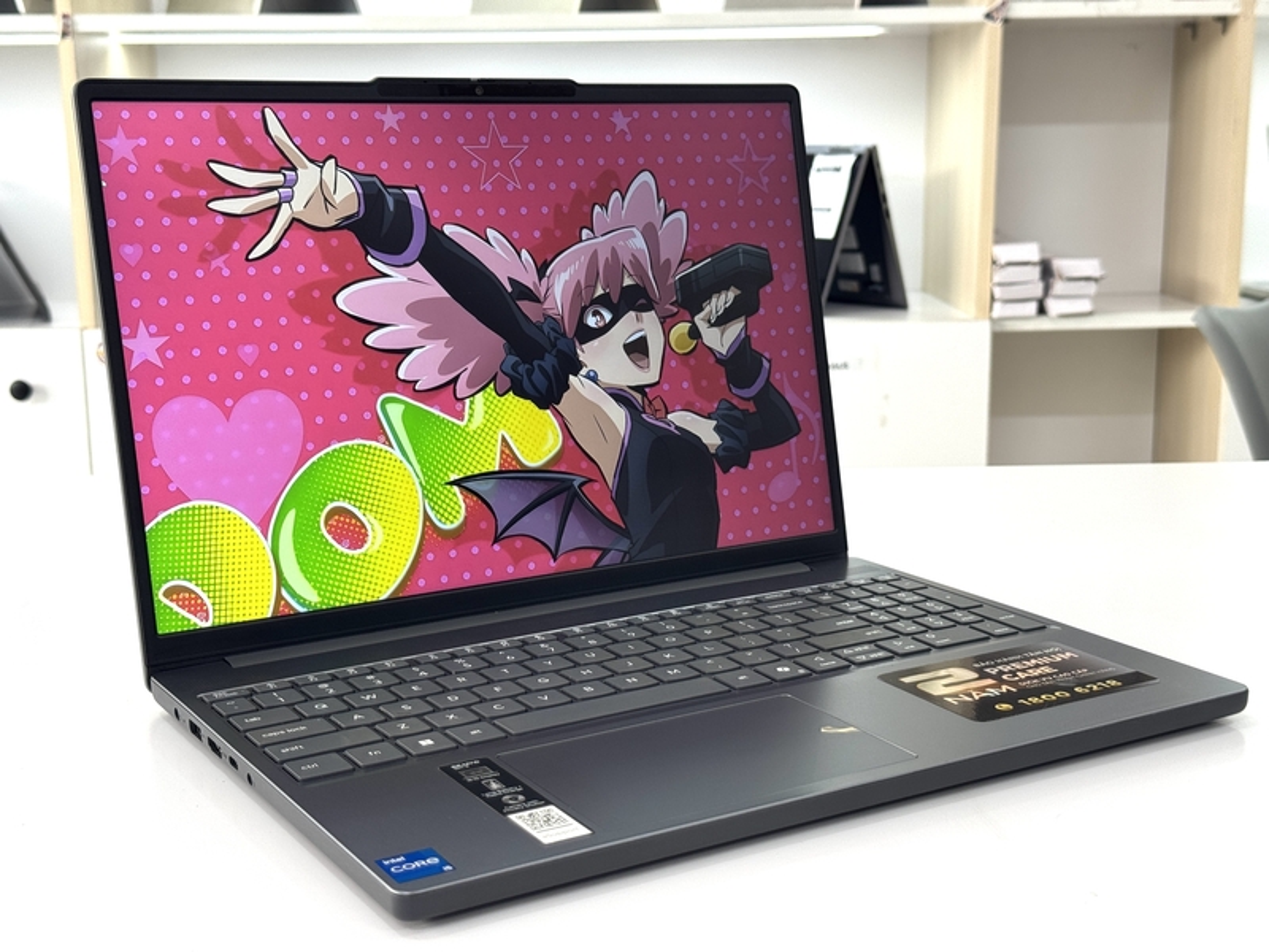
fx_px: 1760
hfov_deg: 39.7
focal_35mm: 48
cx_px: 634
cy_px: 476
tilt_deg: -11.8
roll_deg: +1.3
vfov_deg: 30.3
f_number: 1.78
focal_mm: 6.76
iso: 80
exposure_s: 1/124
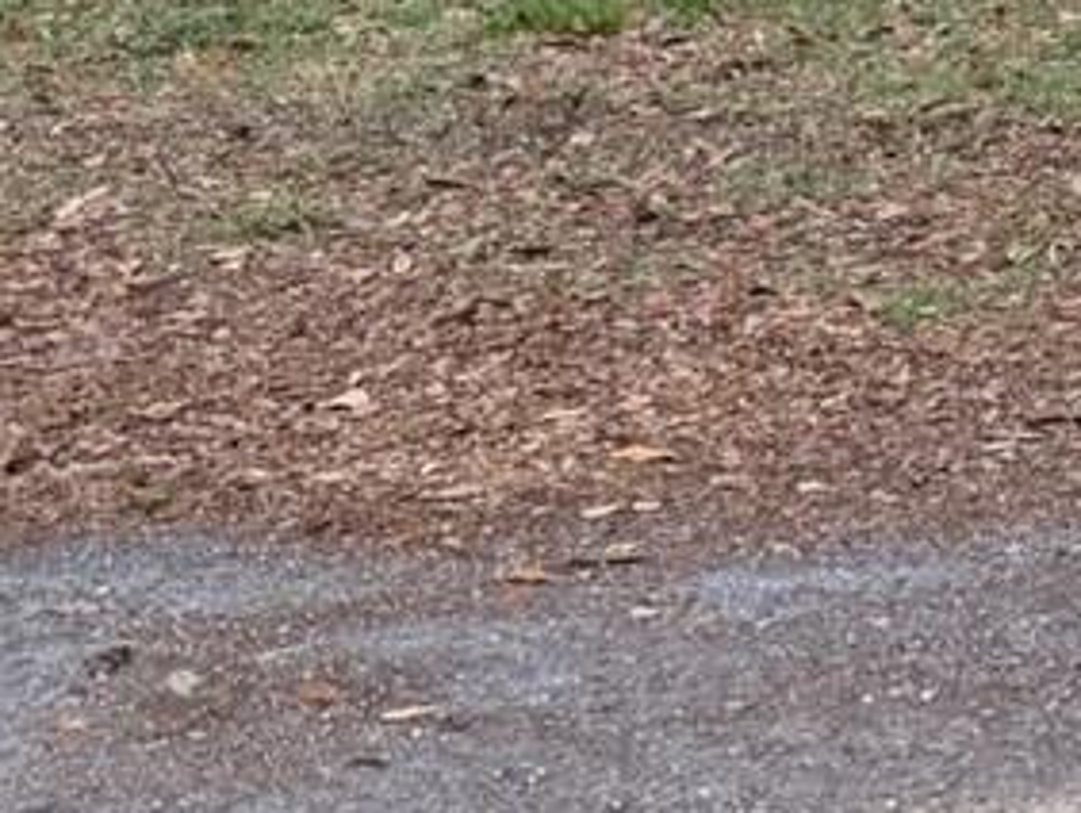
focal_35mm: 136
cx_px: 2875
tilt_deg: -2.9
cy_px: -920
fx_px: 4251
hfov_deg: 11.2
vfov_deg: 10.0
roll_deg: +0.8
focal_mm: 6.76
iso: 100
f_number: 1.78
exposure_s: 1/840
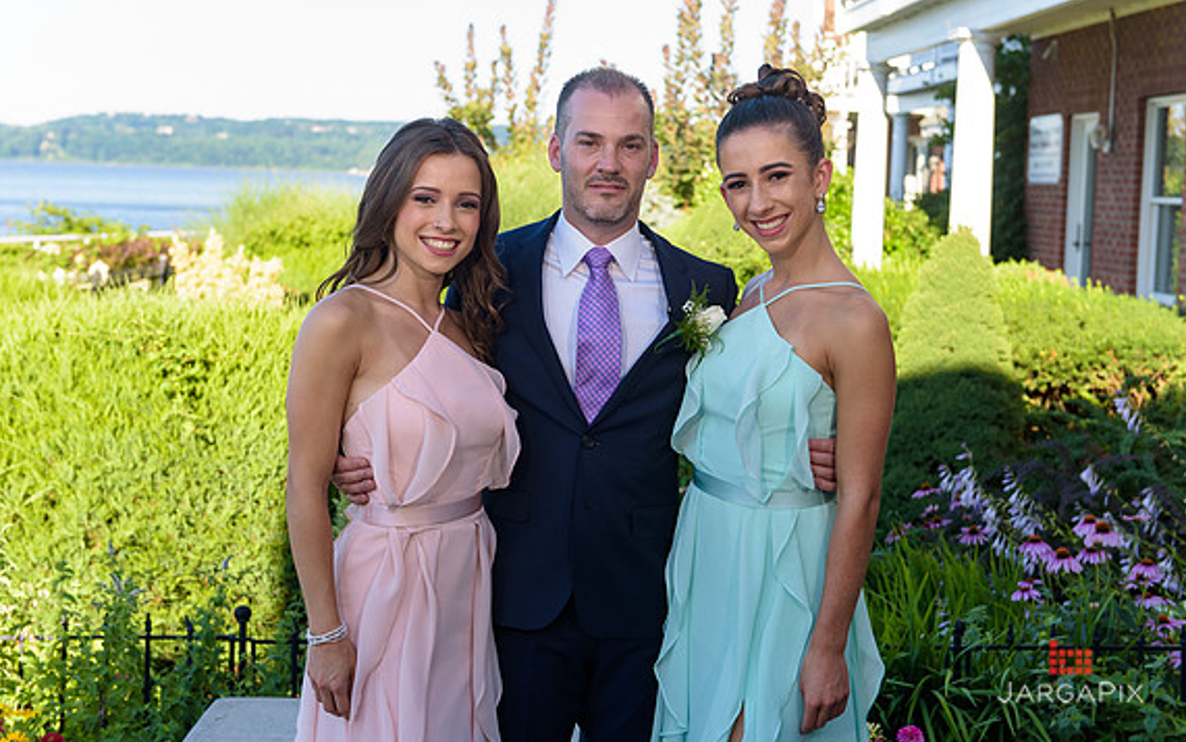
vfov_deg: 22.8
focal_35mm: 57
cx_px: 594
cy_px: 346
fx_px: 1843
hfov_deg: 35.7
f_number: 4
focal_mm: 55
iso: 200
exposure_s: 1/250
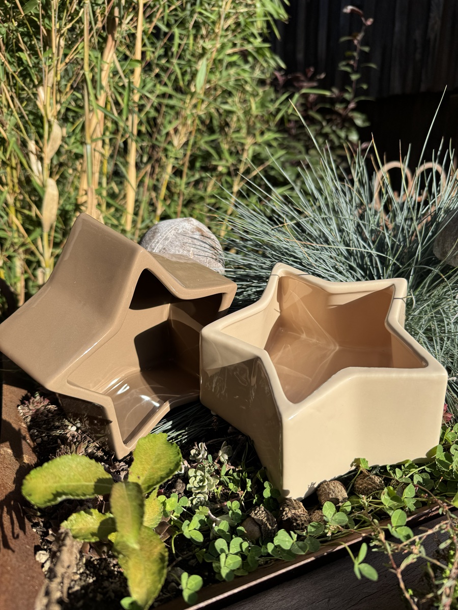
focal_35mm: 24
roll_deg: -1.3
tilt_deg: -18.2
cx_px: 229
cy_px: 305
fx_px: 423
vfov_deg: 71.6
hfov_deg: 56.8
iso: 80
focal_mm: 6.76
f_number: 1.78
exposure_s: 1/3096
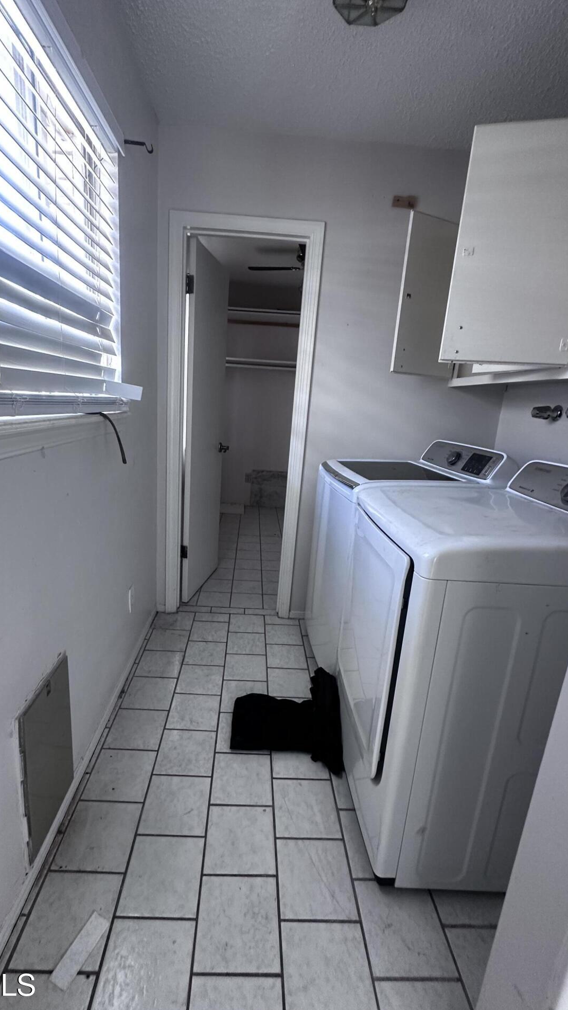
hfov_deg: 66.9
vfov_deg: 99.4
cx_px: 260
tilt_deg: -12.8
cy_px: 504
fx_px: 429
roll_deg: -3.5
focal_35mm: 16
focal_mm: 2.22
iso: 320
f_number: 2.2
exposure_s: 1/82
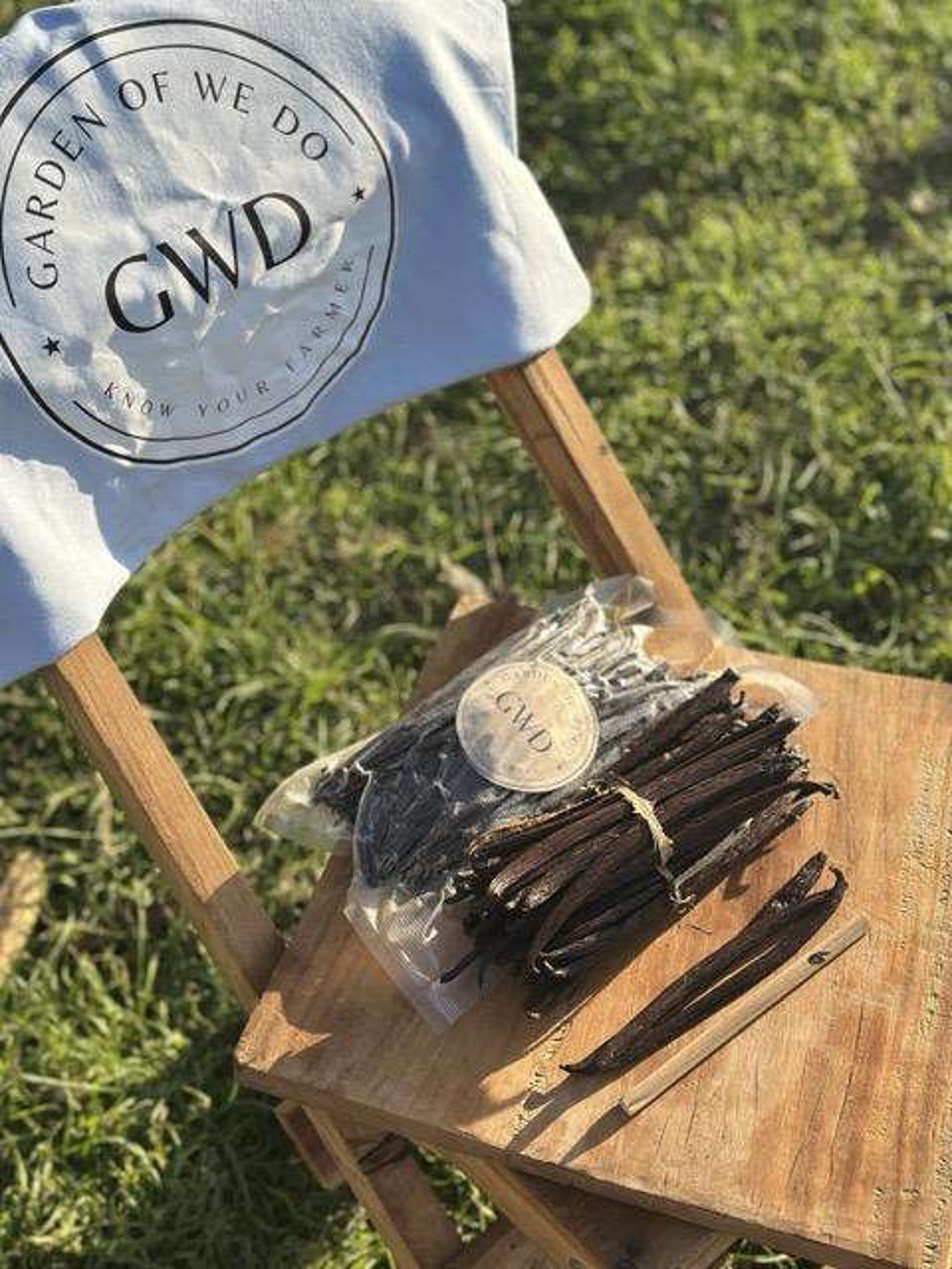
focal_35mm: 48
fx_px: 1760
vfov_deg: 39.7
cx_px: 476
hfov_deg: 30.3
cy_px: 634
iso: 80
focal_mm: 6.86
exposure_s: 1/1613
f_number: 1.78
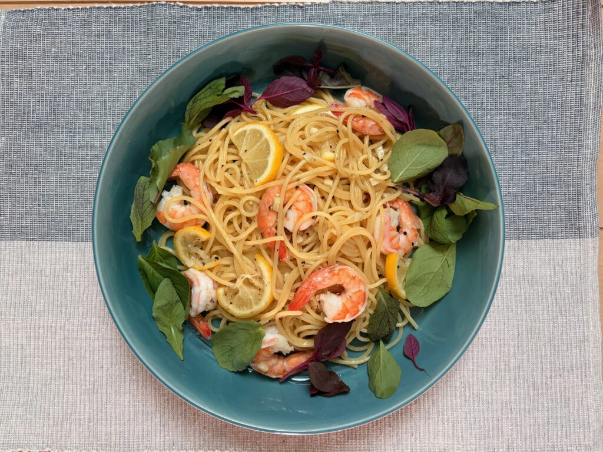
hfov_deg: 67.3
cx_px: 302
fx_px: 453
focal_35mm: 26
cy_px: 226
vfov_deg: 53.1
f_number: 1.6
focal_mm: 5.96
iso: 160
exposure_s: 1/50
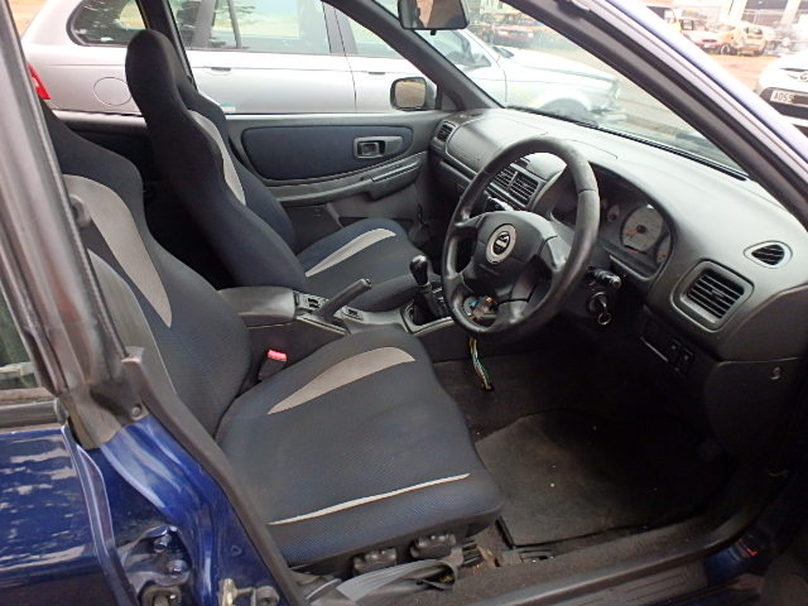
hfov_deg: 79.0
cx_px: 404
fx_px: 490
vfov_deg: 63.4
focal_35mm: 21
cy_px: 303
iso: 200
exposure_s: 1/50
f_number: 3.5
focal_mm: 3.7
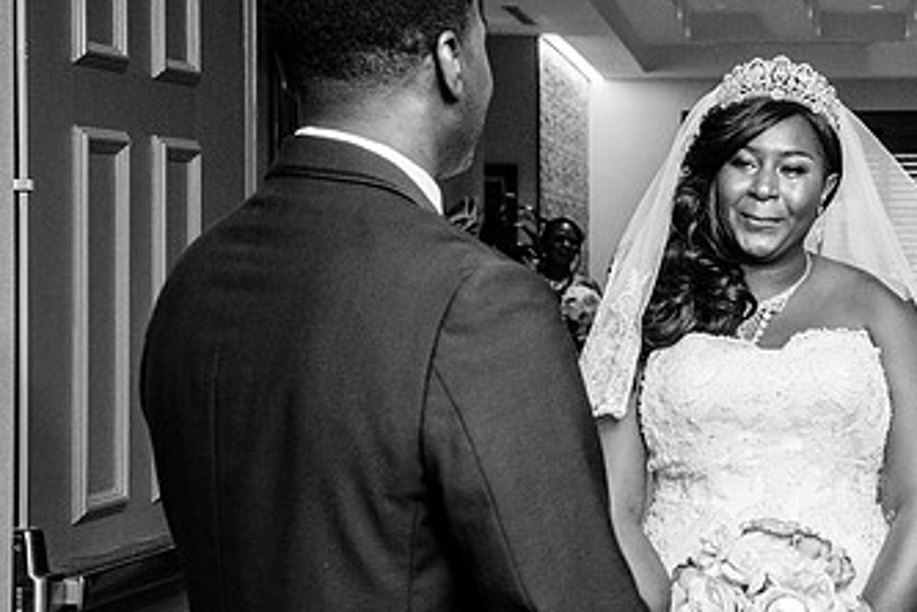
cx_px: 941
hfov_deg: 18.2
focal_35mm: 109
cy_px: 249
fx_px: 2776
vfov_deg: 12.6
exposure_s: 1/200
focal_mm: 49
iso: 2000
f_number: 7.1
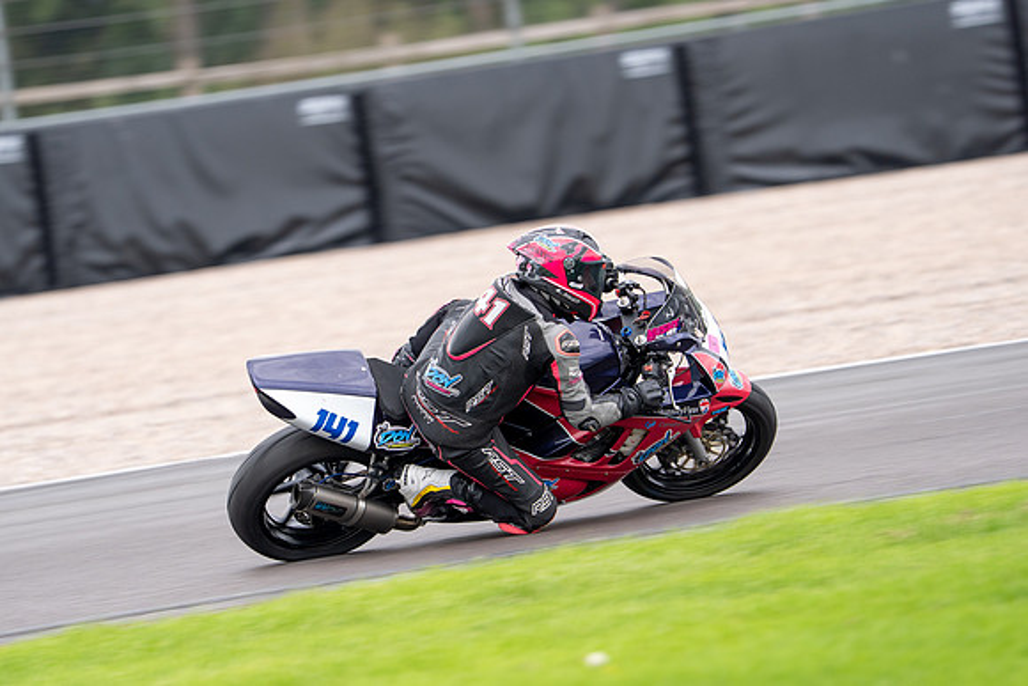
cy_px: 356
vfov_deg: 2.8
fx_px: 14237
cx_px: 440
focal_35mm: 498
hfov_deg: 4.1
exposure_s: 1/400
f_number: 4.5
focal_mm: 400
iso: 400
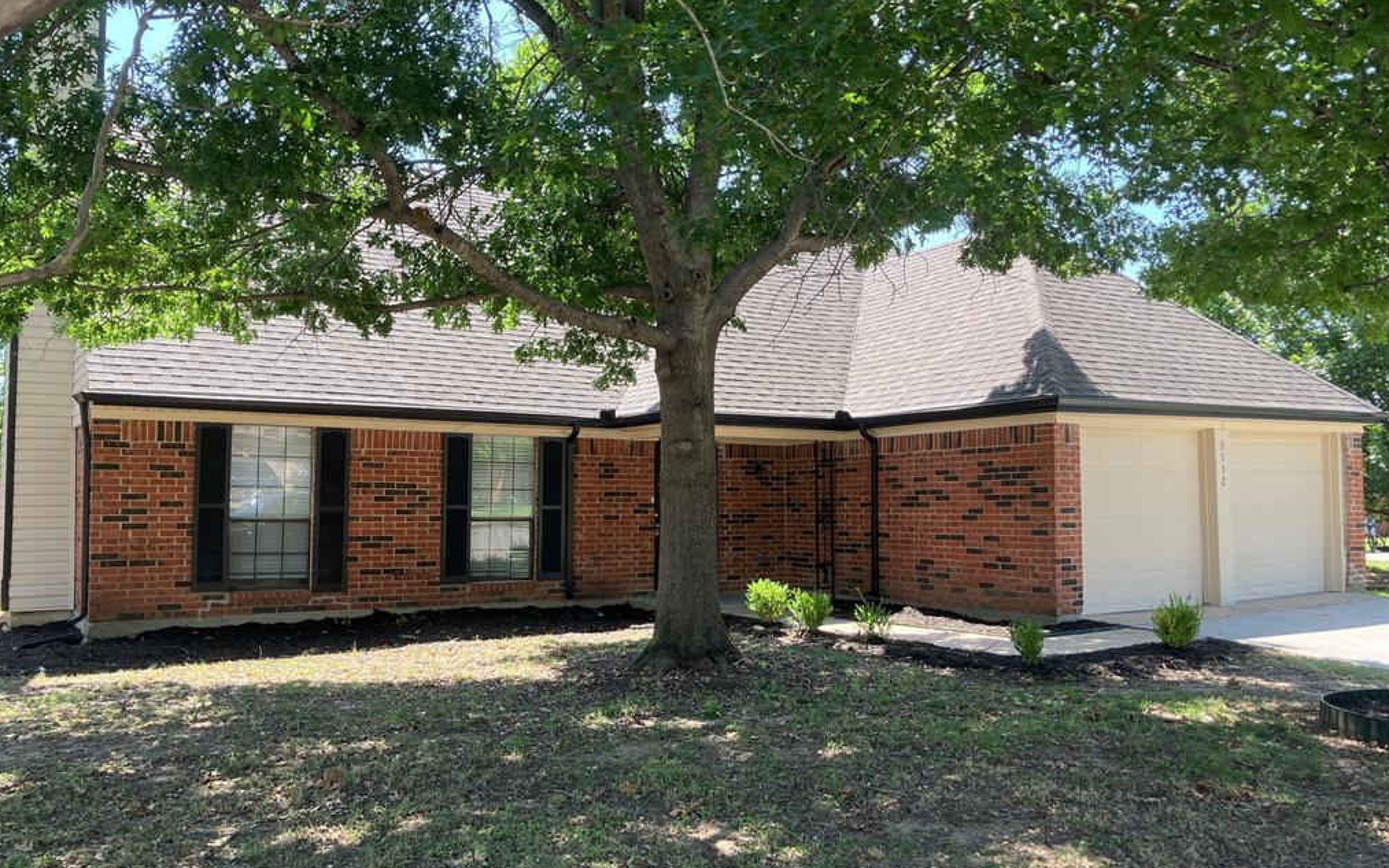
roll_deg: -0.4
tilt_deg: +3.6
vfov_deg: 41.8
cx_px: 692
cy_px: 459
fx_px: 1136
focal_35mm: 30
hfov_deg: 62.9
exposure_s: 1/260
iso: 25
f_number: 1.8
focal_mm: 3.99
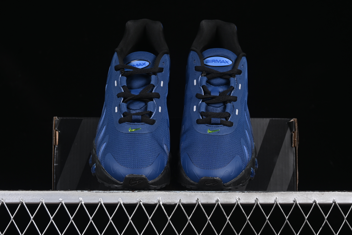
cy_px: 118
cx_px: 176
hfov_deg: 27.0
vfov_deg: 18.2
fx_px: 733
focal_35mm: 75
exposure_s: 1/60
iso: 160
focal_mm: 50
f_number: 6.3
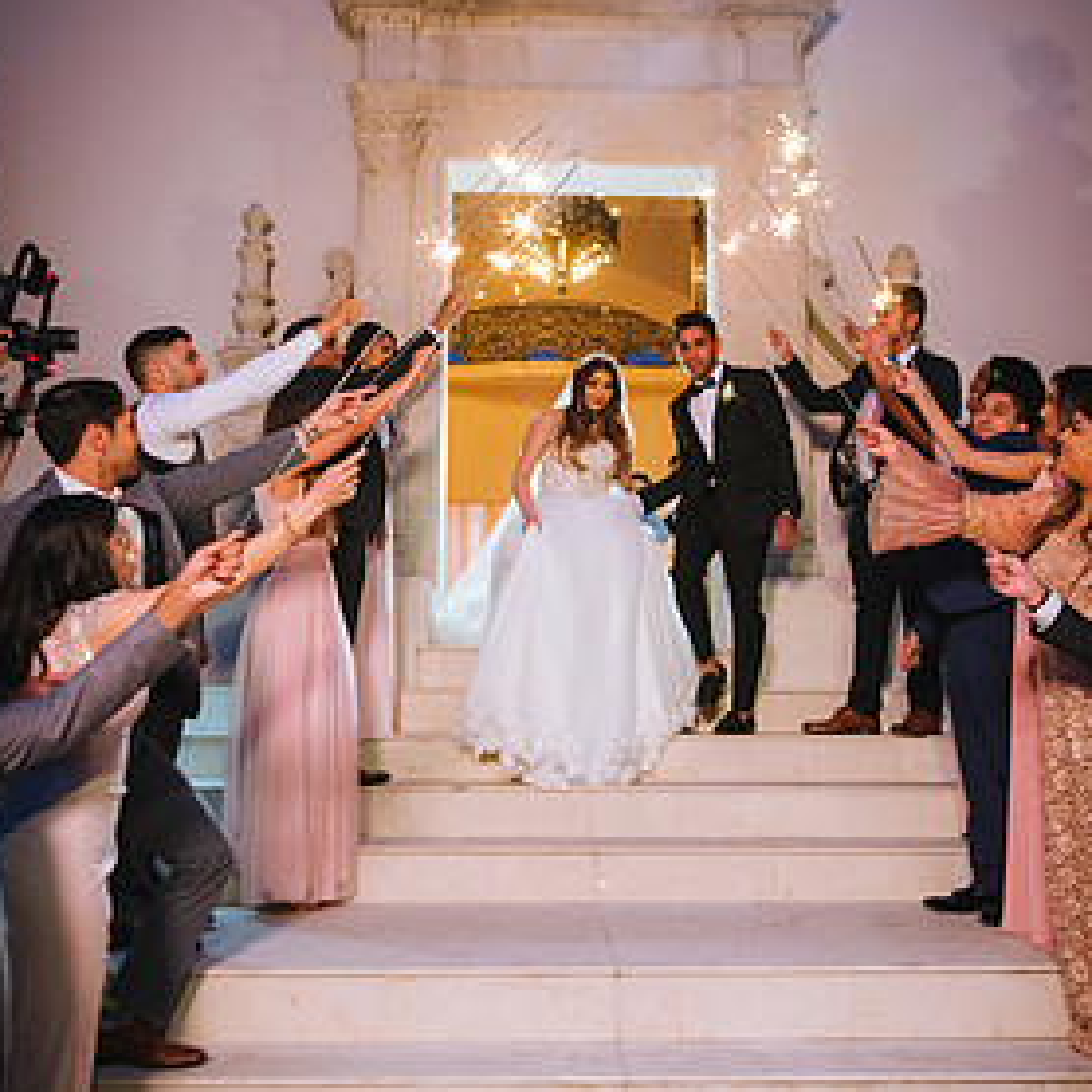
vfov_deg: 49.7
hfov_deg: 49.7
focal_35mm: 33
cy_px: 522
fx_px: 1178
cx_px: 566
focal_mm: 24
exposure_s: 1/125
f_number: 2.8
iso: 1600
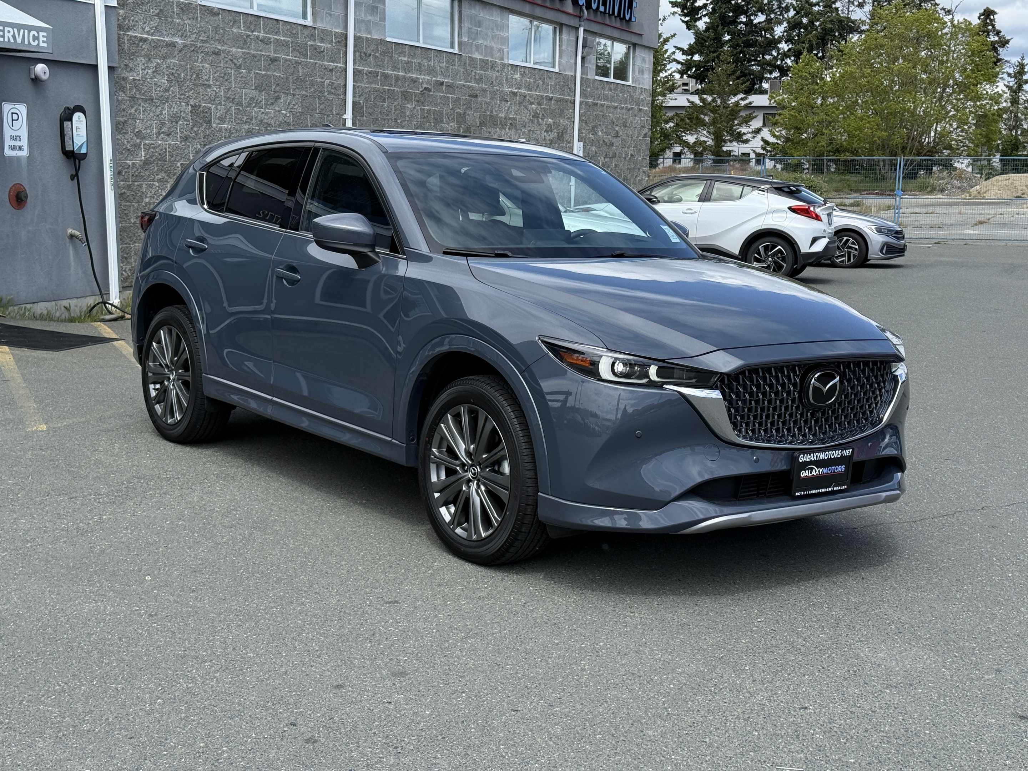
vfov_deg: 30.3
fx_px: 1425
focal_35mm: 48
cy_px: 386
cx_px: 514
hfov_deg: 39.7
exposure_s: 1/4329
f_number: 1.78
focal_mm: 6.76
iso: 100
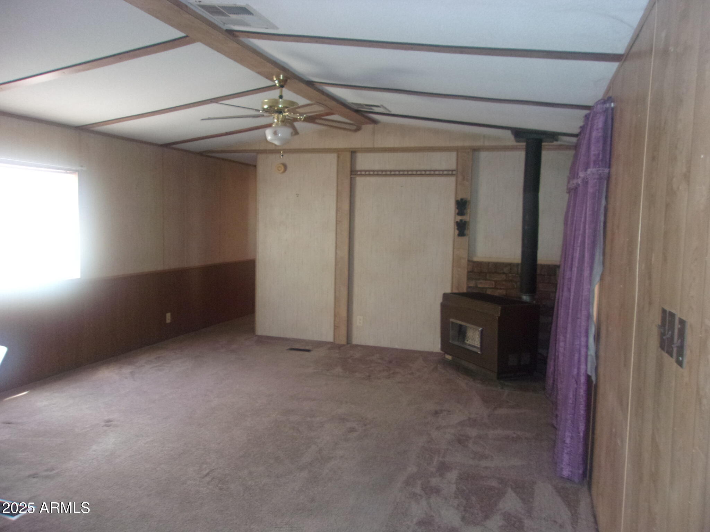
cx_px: 355
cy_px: 266
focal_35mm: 27
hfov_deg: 65.3
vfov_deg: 51.4
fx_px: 554
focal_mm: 4.9
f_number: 3
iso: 320
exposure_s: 1/34
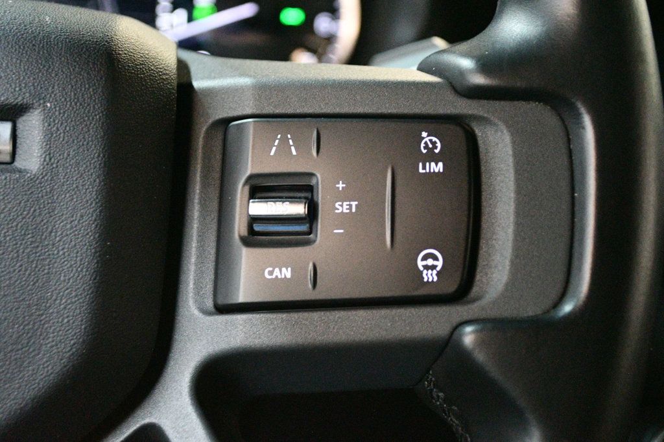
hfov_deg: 36.9
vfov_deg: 25.0
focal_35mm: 54
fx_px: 996
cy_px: 221
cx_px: 332
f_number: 5
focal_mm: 36
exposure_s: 1/60
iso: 12800
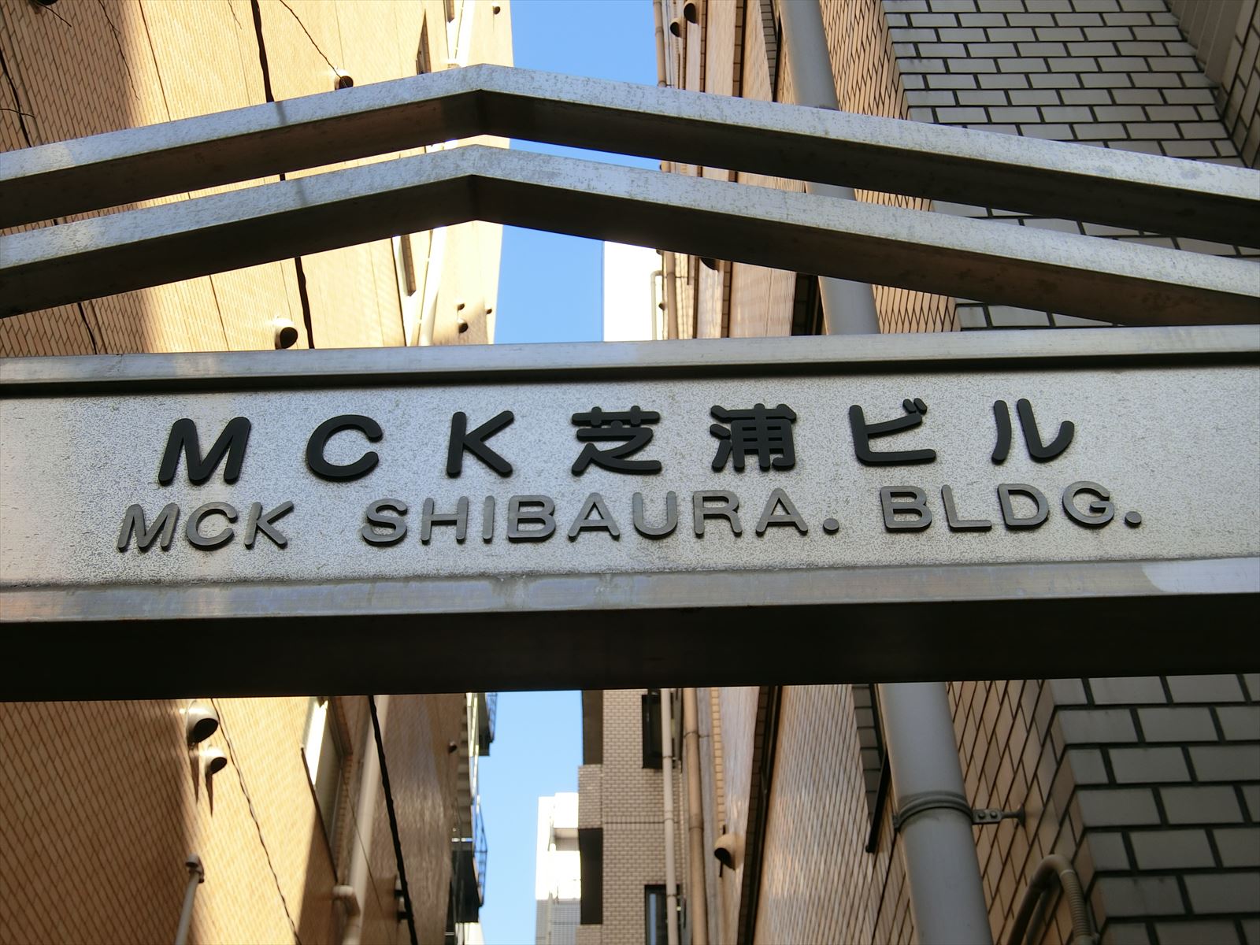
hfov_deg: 43.9
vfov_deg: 33.6
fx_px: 1565
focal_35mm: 43
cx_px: 630
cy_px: 472
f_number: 3.9
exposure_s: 1/200
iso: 80
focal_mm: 9.1
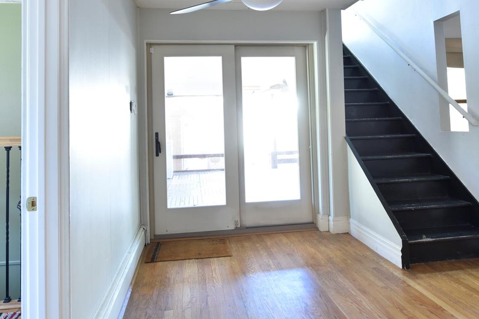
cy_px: 110
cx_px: 233
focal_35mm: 24
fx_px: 319
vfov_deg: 52.3
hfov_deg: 73.7
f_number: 9
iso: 400
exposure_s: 1
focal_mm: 17
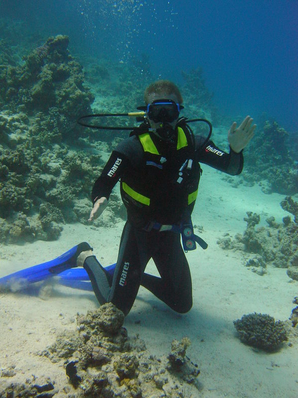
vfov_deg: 54.0
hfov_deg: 41.8
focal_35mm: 34
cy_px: 199
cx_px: 149
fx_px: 391
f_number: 4.9
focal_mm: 5.7
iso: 50
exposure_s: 1/190
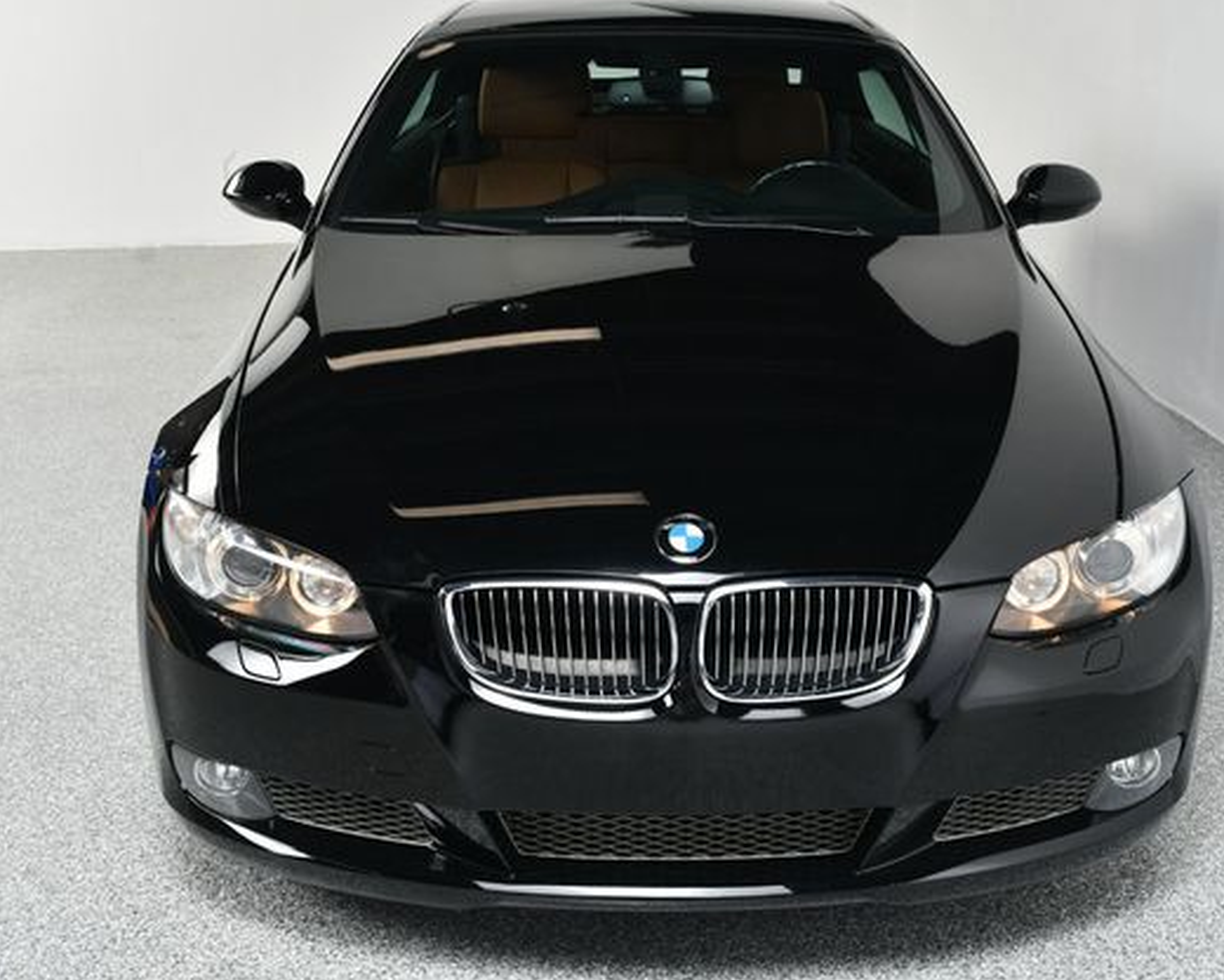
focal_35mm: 45
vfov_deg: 33.4
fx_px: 1630
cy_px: 481
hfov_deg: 41.1
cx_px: 668
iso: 100
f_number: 9
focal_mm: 26
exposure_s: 1/160
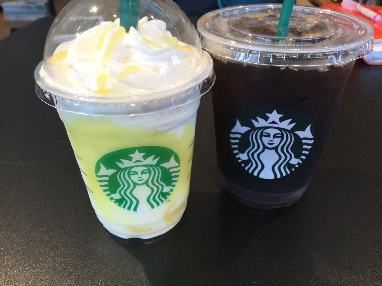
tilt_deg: -32.4
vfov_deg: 45.4
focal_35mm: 31
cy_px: 143
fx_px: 342
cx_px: 191
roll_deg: +0.7
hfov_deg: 58.4
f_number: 2.4
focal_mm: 3.3
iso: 25
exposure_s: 1/40
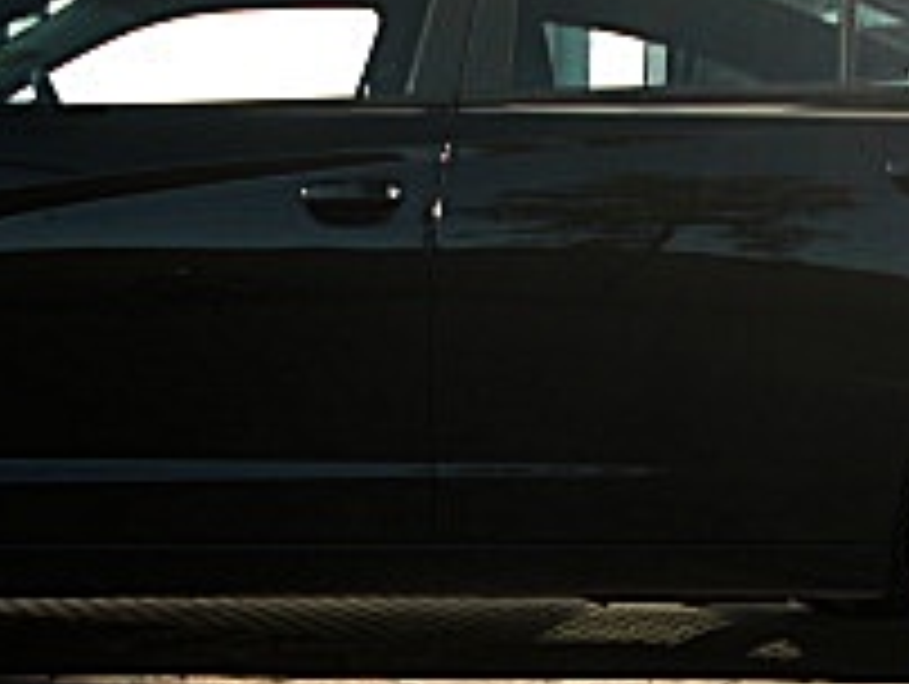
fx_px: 2997
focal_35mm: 114
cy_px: 675
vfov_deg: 12.9
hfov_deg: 17.2
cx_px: 315
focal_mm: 6.3
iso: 50
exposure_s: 1/250
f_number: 2.8
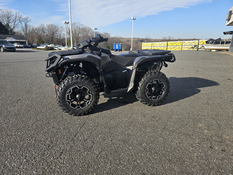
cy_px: 88
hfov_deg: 73.9
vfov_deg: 58.9
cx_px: 116
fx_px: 155
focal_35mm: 23
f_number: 1.7
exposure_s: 1/556
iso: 12
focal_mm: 6.3
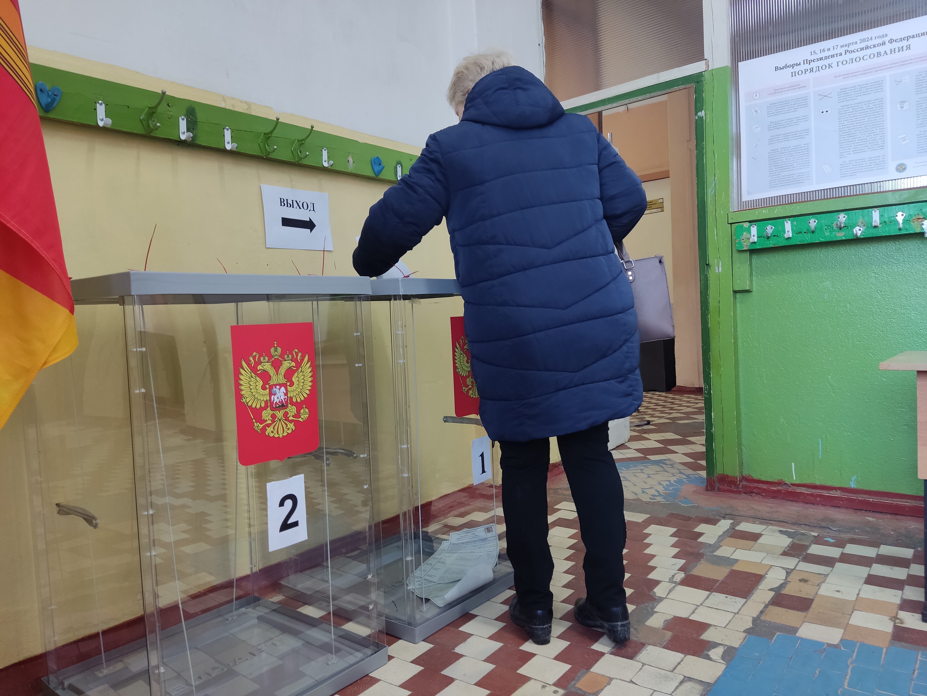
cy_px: 348
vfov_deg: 54.9
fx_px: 669
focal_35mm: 25
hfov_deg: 69.4
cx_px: 464
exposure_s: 1/33
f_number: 1.79
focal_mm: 4.71
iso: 186
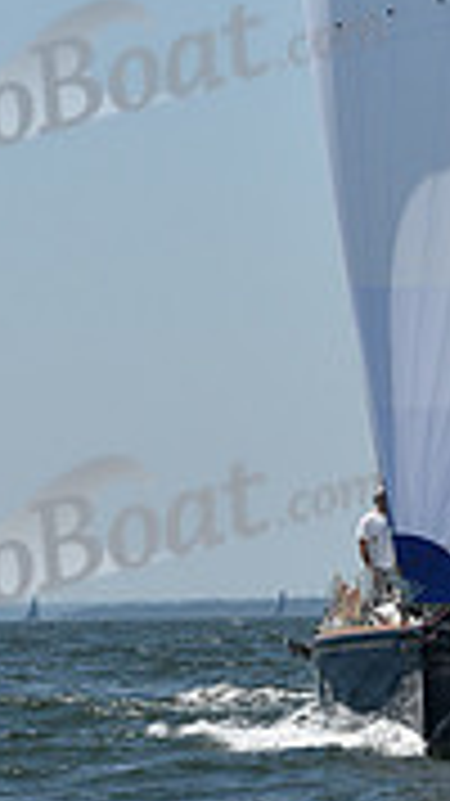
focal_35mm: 294
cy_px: -202
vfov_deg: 7.3
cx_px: 619
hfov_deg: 4.1
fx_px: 6242
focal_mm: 86
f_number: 9
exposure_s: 1/1250
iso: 250
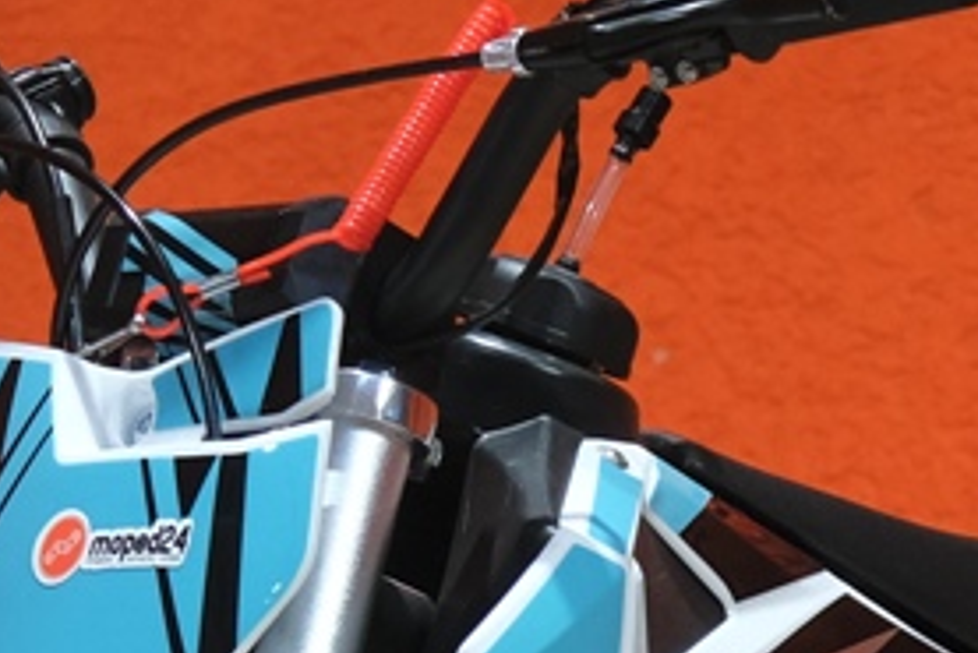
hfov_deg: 5.1
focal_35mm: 404
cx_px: 826
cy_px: 729
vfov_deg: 3.4
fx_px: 10981
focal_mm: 46.6
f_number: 4
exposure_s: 1/100
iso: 1000
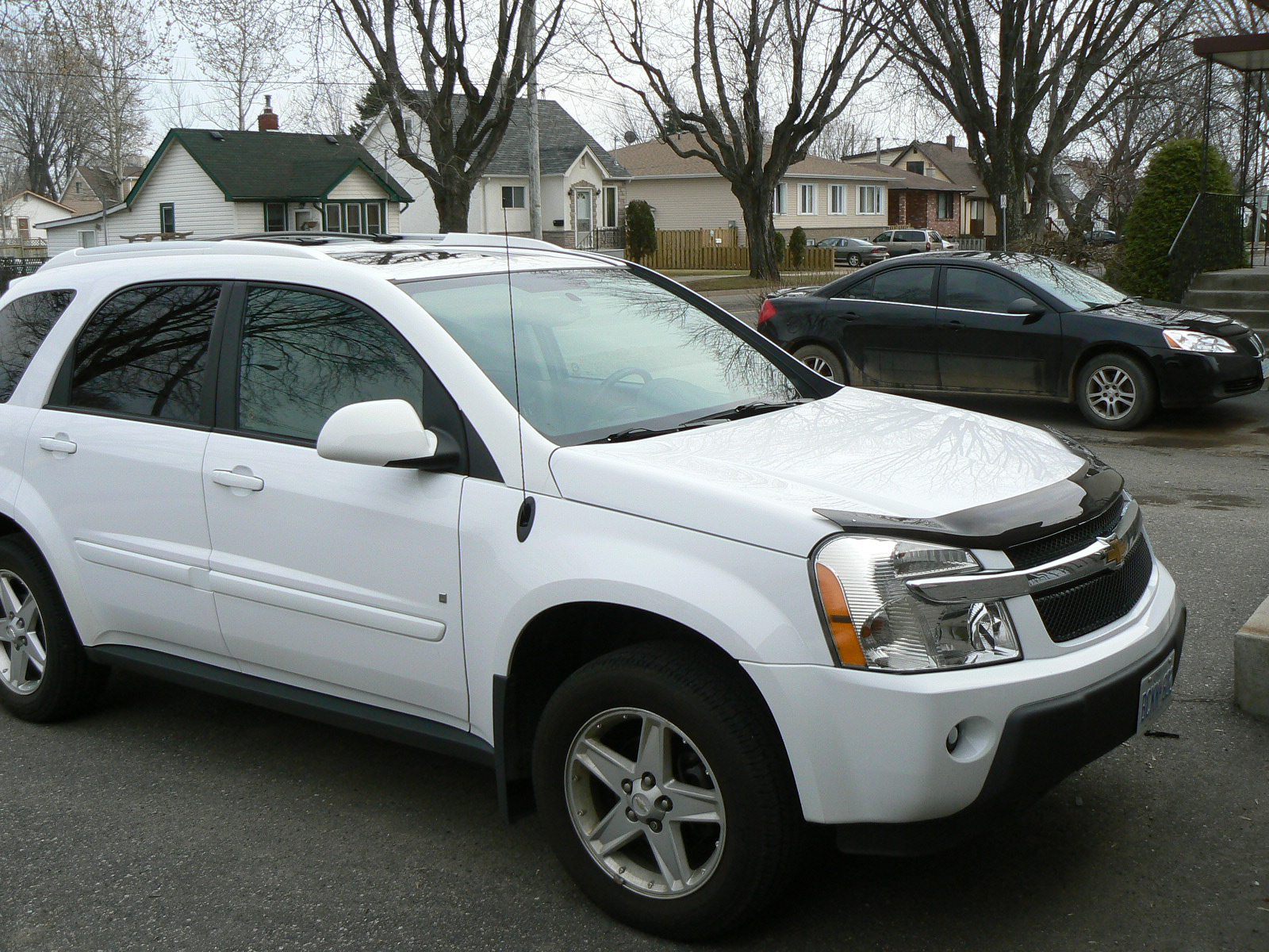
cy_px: 476
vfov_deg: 39.7
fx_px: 1320
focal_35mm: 36
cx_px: 634
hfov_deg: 51.4
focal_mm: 6
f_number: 2.8
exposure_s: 1/800
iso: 100
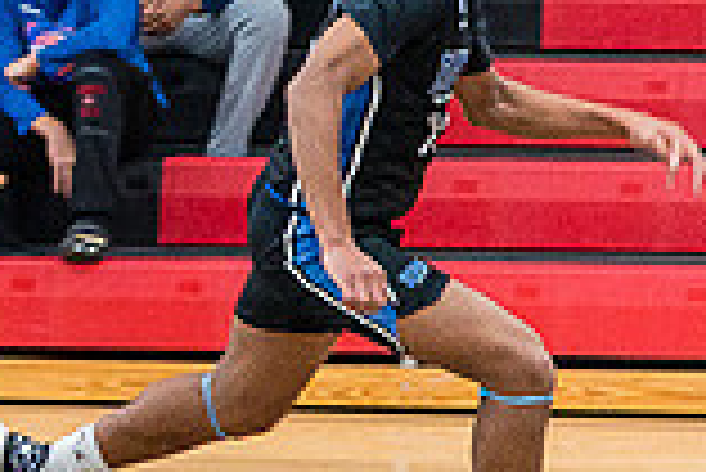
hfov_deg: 4.6
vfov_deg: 3.1
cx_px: -526
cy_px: 99
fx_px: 8676
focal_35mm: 442
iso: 5000
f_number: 4
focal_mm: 120
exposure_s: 1/320
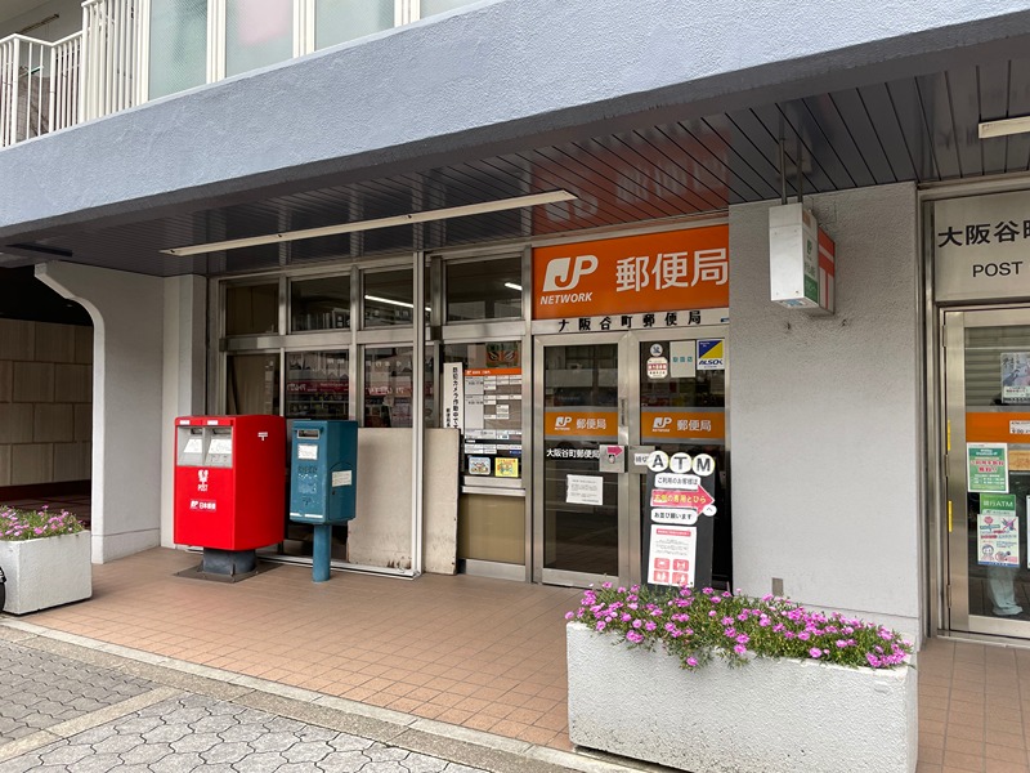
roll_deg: +0.4
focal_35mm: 26
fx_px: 774
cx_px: 515
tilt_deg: +1.8
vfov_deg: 53.1
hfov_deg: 67.3
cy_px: 386
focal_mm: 4.2
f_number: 1.6
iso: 32
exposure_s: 1/374
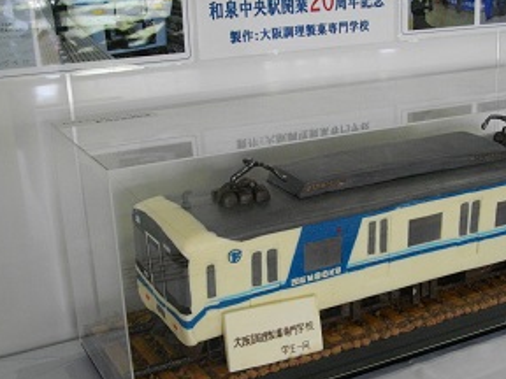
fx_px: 789
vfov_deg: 27.0
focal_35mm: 54
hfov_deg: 35.3
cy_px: 225
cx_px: 317
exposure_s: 1/50
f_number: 3.2
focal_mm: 7.1
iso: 362
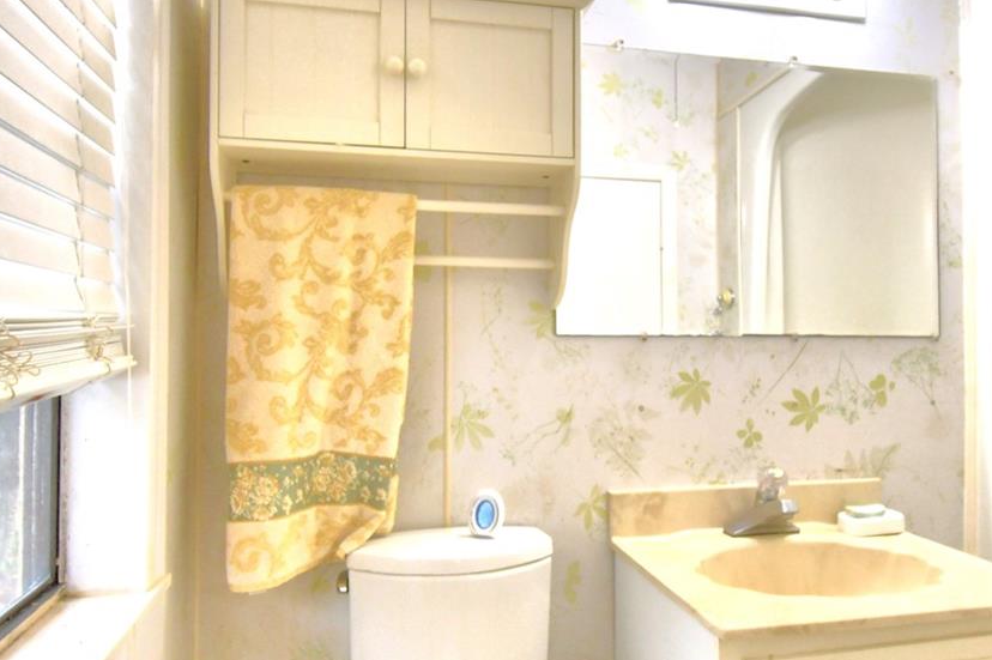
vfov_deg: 44.9
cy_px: 329
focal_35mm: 29
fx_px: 799
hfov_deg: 63.3
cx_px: 575
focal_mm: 10
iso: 400
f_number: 4.5
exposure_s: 1/80
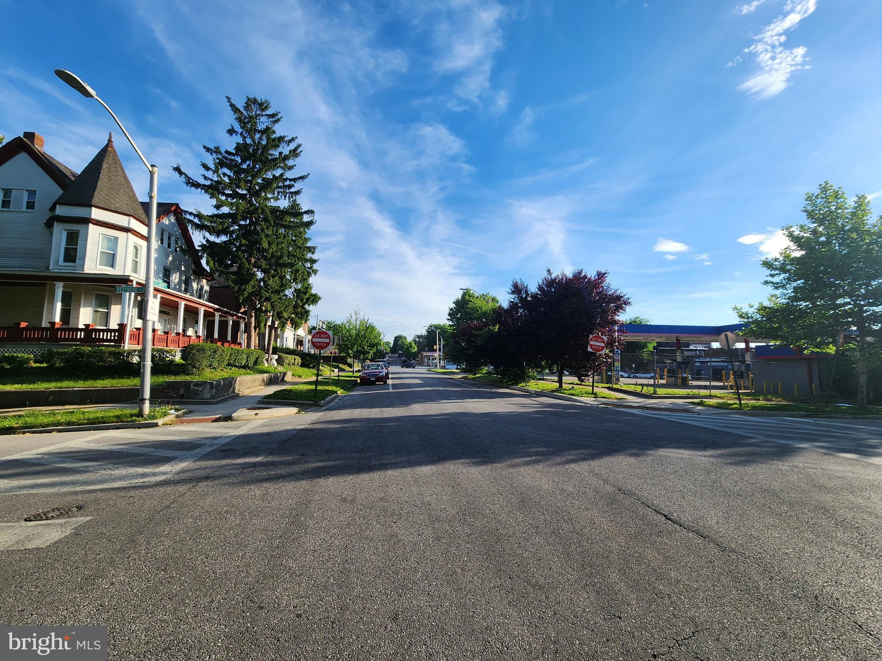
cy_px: 330
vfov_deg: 89.9
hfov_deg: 106.2
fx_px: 331
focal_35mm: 13
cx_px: 441
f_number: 2.2
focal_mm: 2.2
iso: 50
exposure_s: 1/1521
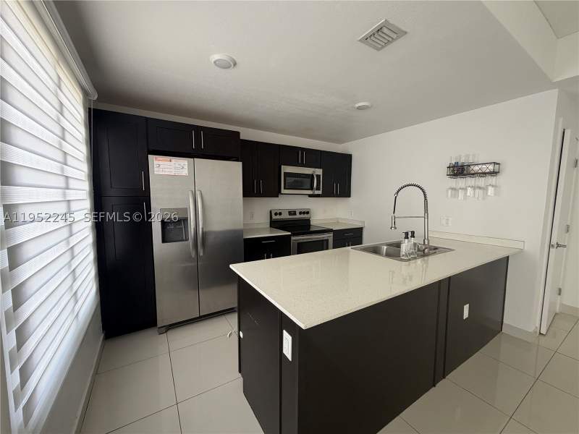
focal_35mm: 14
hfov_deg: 102.1
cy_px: 217
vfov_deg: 85.7
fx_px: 234
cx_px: 290
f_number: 2.2
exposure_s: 1/121
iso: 200
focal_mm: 2.22
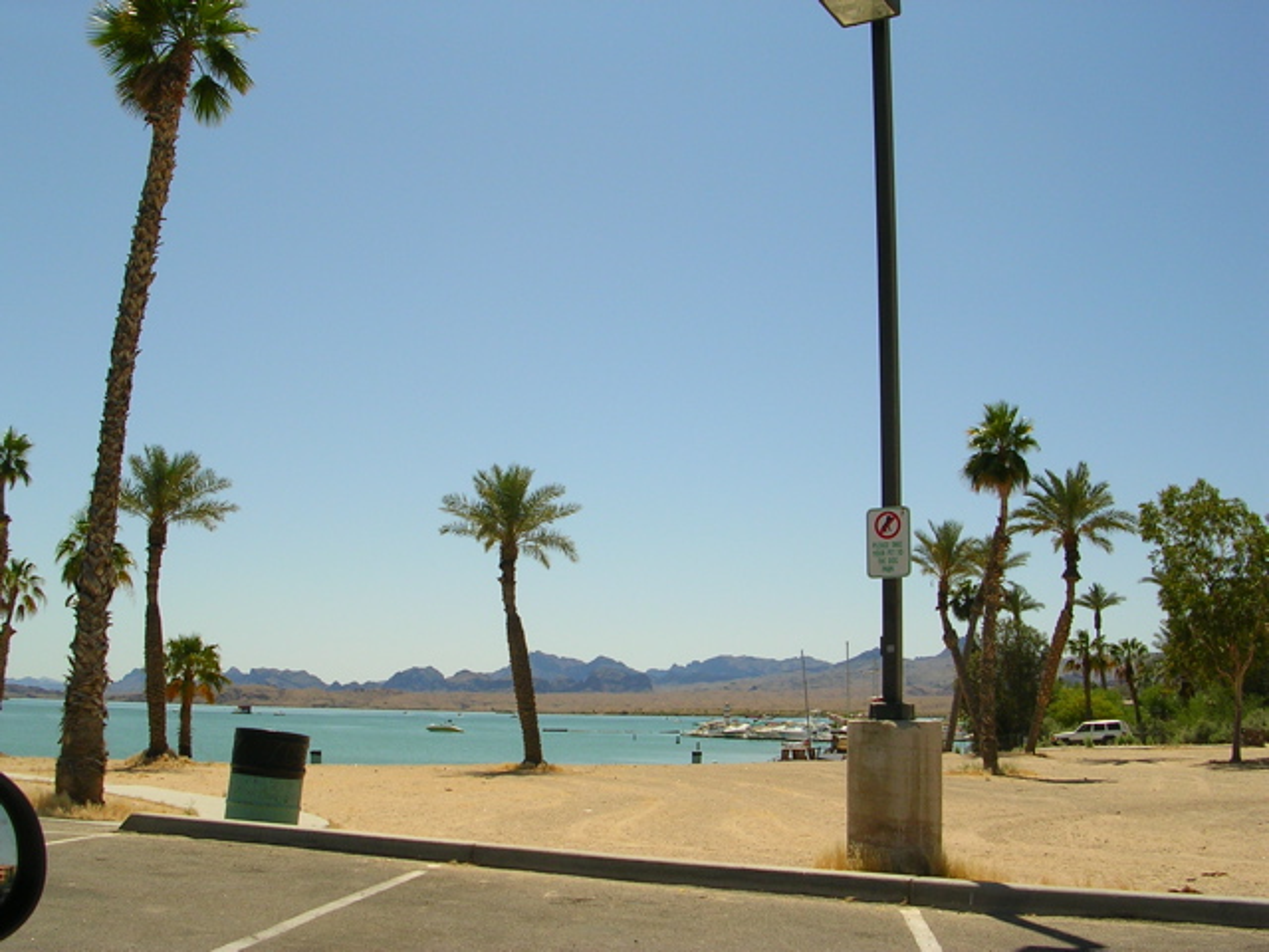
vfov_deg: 37.7
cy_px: 476
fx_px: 1393
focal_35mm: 38
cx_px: 634
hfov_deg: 49.0
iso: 50
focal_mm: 5.8
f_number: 5.6
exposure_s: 1/455
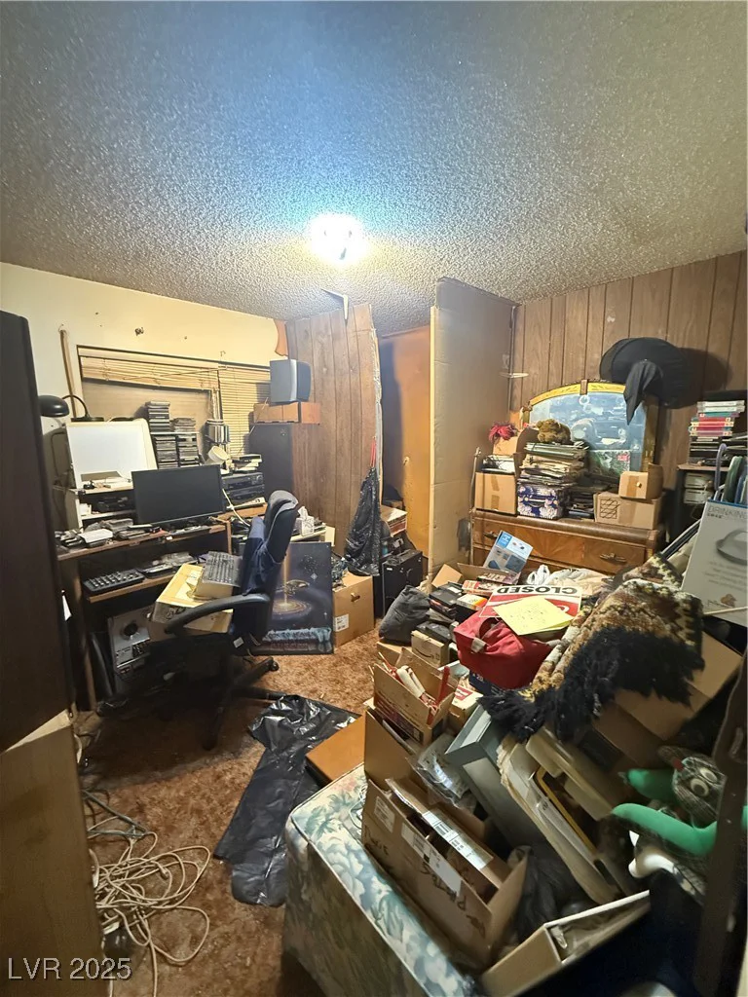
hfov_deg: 85.7
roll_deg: -0.3
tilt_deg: -9.3
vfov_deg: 102.1
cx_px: 374
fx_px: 403
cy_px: 498
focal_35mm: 14
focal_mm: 2.22
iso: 1600
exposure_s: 1/40
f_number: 2.2
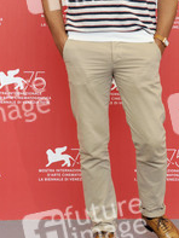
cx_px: 120
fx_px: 916
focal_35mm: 133
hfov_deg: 11.1
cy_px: 46
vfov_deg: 14.7
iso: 1000
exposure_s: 1/250
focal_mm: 68
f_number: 8
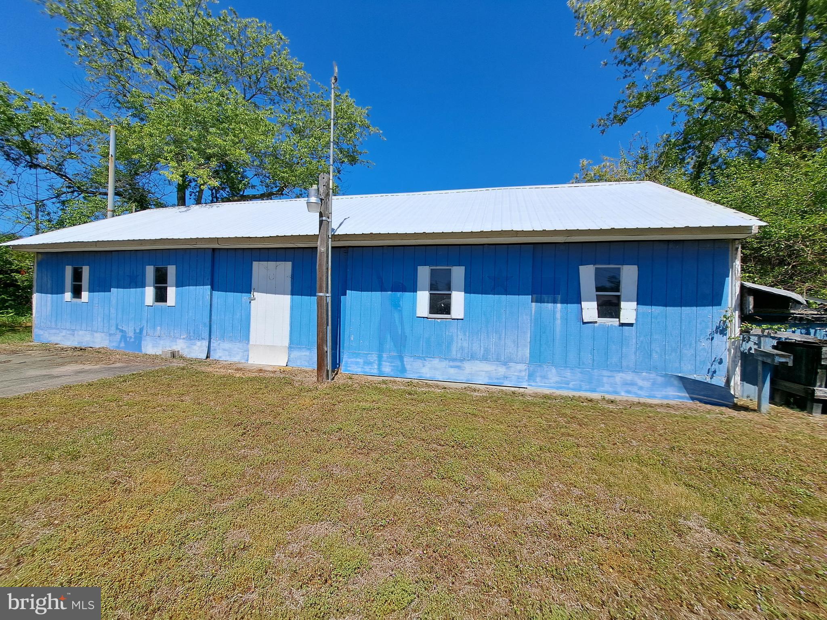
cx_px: 414
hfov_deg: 106.2
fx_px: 311
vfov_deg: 89.9
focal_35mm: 13
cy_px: 310
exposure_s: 1/2033
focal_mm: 1.74
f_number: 2.2
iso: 50
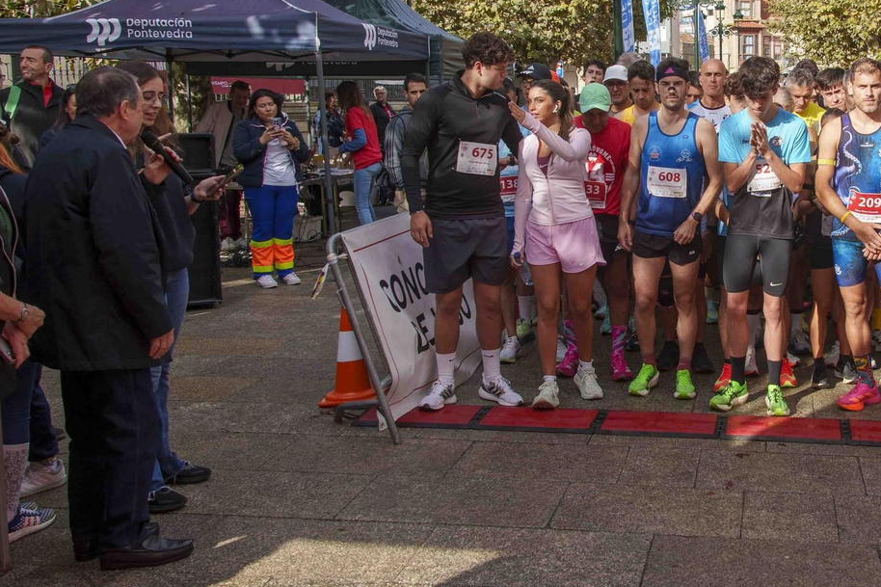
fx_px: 1028
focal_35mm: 42
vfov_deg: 31.7
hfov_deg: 44.4
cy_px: 207
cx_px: 693
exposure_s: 1/640
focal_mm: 16
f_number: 4.5
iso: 125
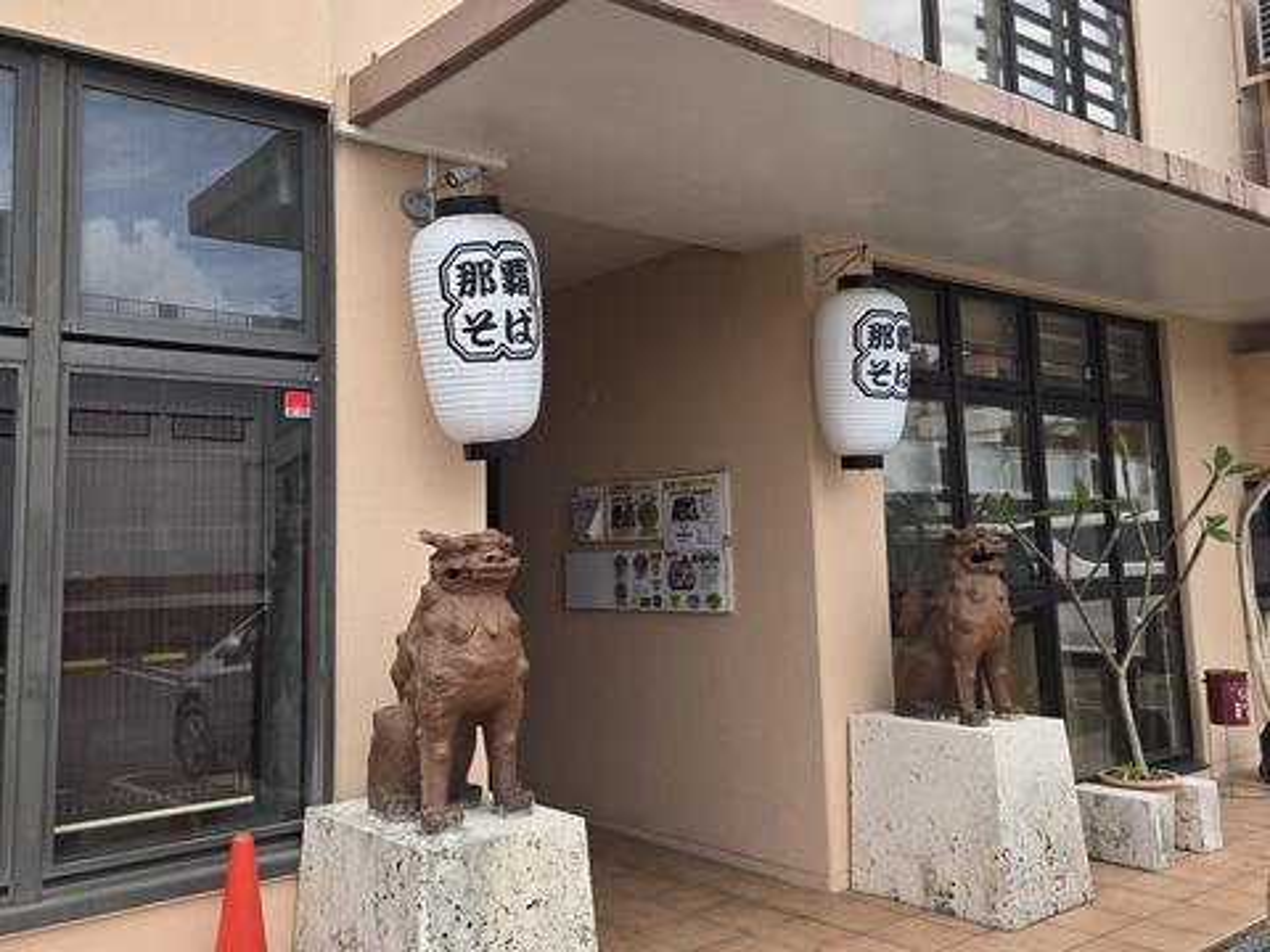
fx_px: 844
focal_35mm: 23
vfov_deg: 58.9
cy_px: 476
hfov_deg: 73.9
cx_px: 635
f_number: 1.8
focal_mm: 5.4
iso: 25
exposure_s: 1/636
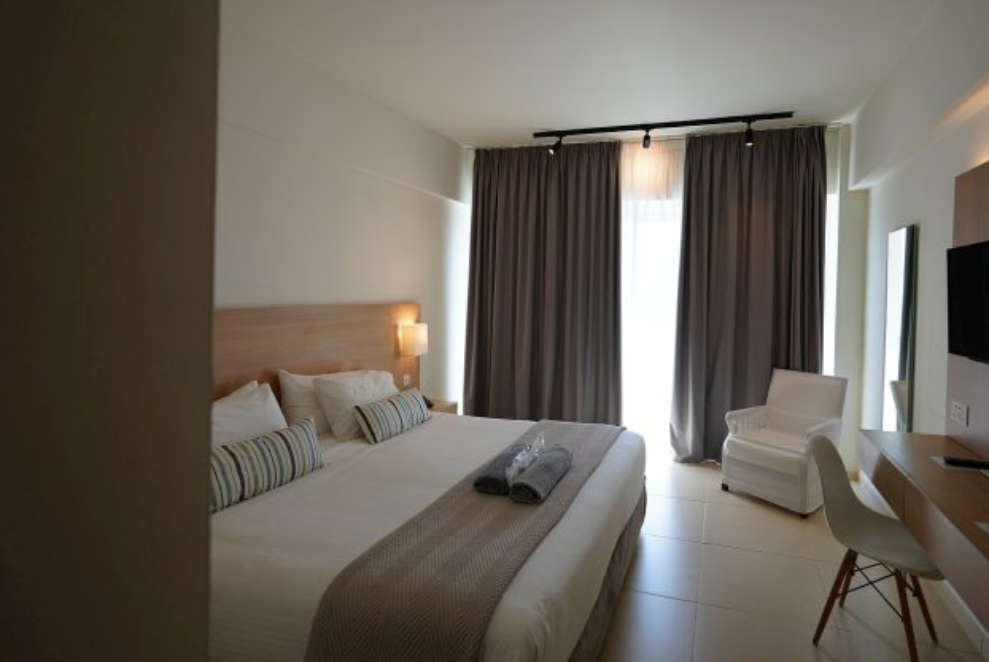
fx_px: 495
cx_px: 571
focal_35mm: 18
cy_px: 297
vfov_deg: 67.3
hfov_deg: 89.3
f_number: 1.8
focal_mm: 14
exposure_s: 1/250
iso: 100
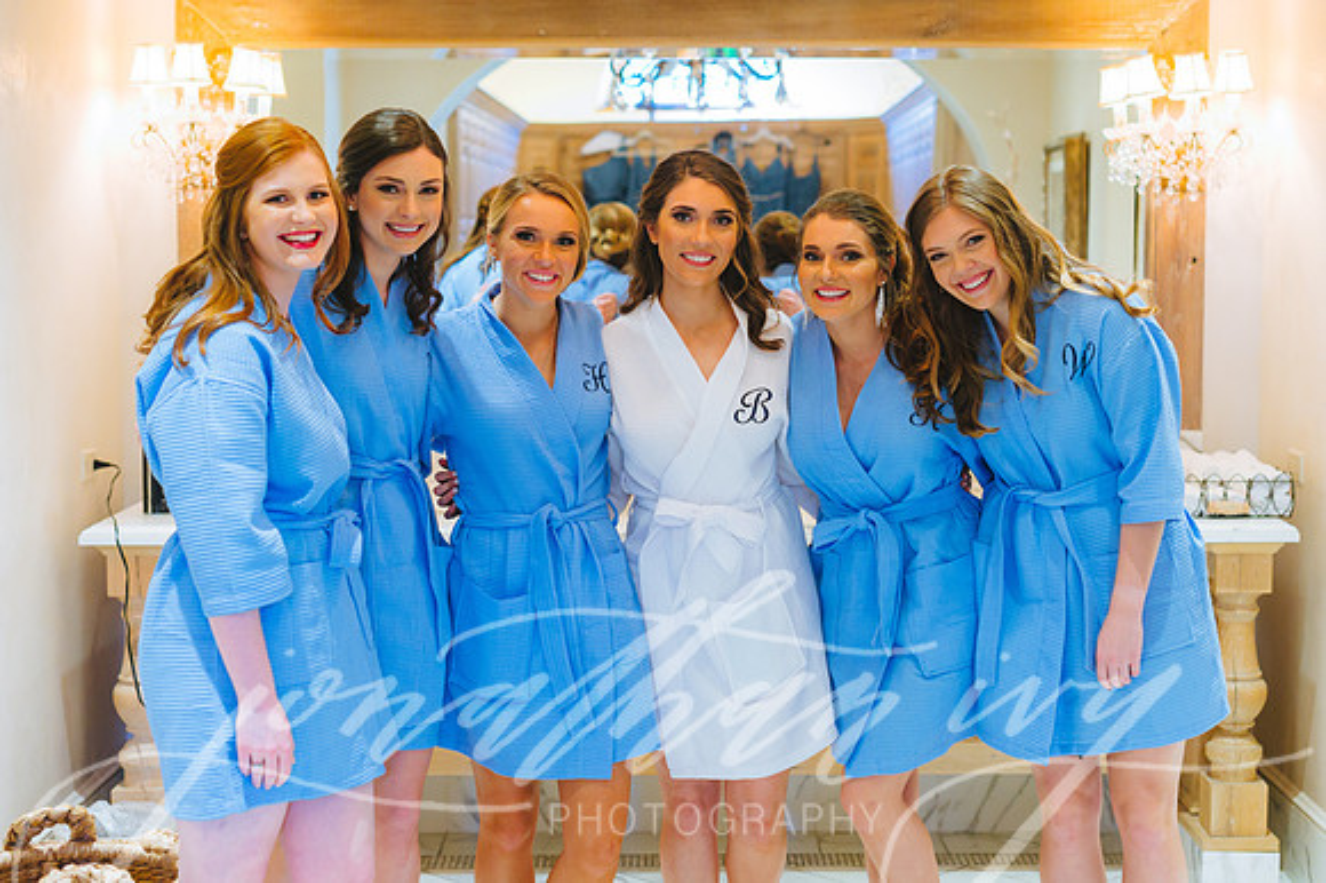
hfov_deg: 34.3
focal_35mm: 58
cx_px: 735
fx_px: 2146
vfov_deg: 23.2
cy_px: 373
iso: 2000
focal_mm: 50
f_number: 2.8
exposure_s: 1/125
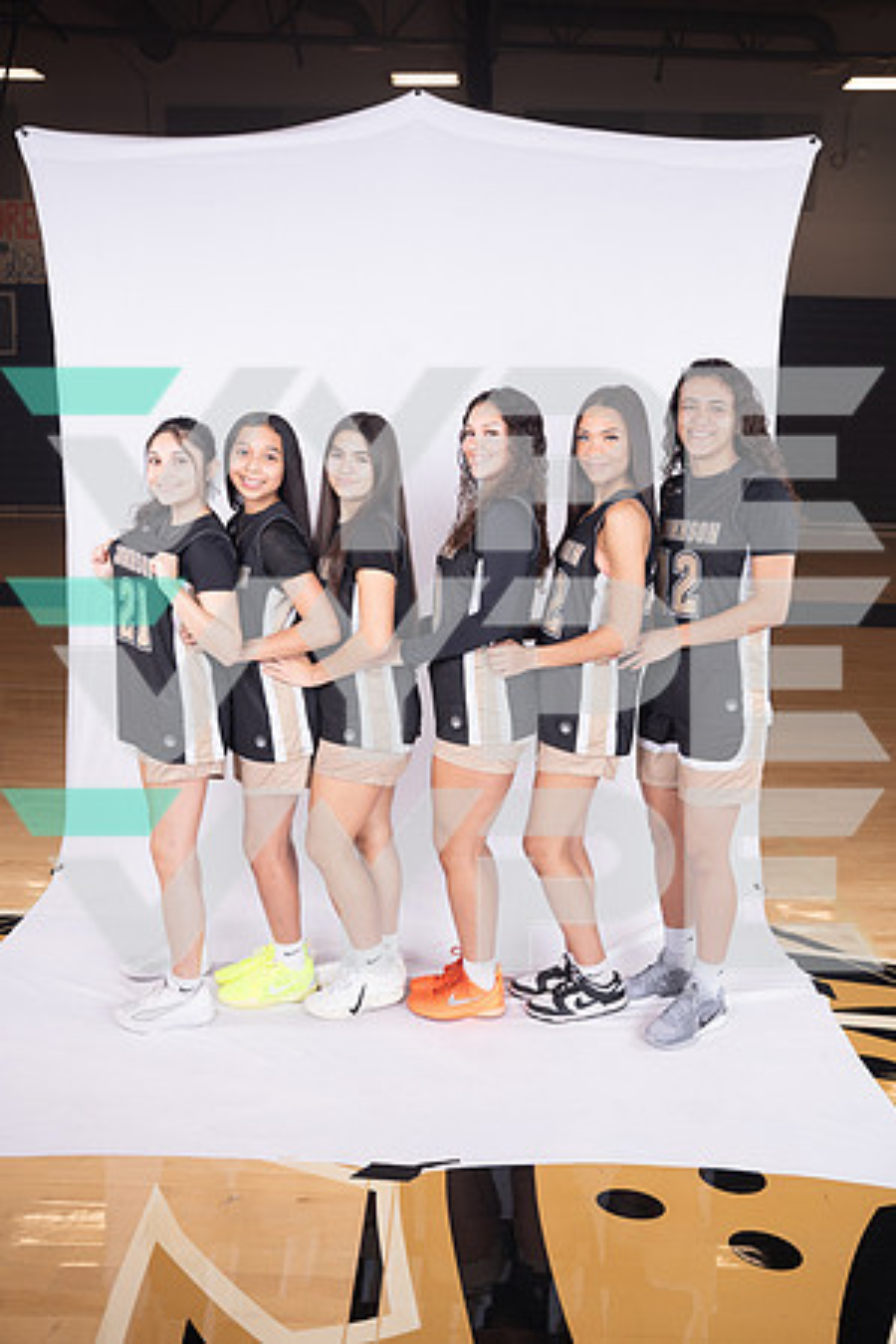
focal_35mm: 30
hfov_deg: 43.9
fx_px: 1112
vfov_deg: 62.3
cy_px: 672
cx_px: 448
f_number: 4.5
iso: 160
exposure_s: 1/250
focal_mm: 29.8
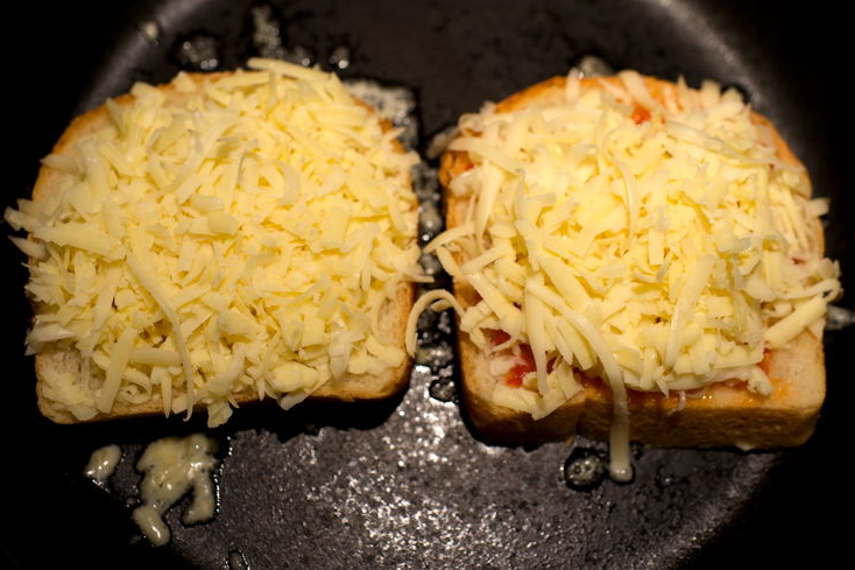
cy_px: 280
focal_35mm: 46
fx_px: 1092
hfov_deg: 42.8
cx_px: 433
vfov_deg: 29.2
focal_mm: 30
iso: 125
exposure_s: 1/56
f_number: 2.8
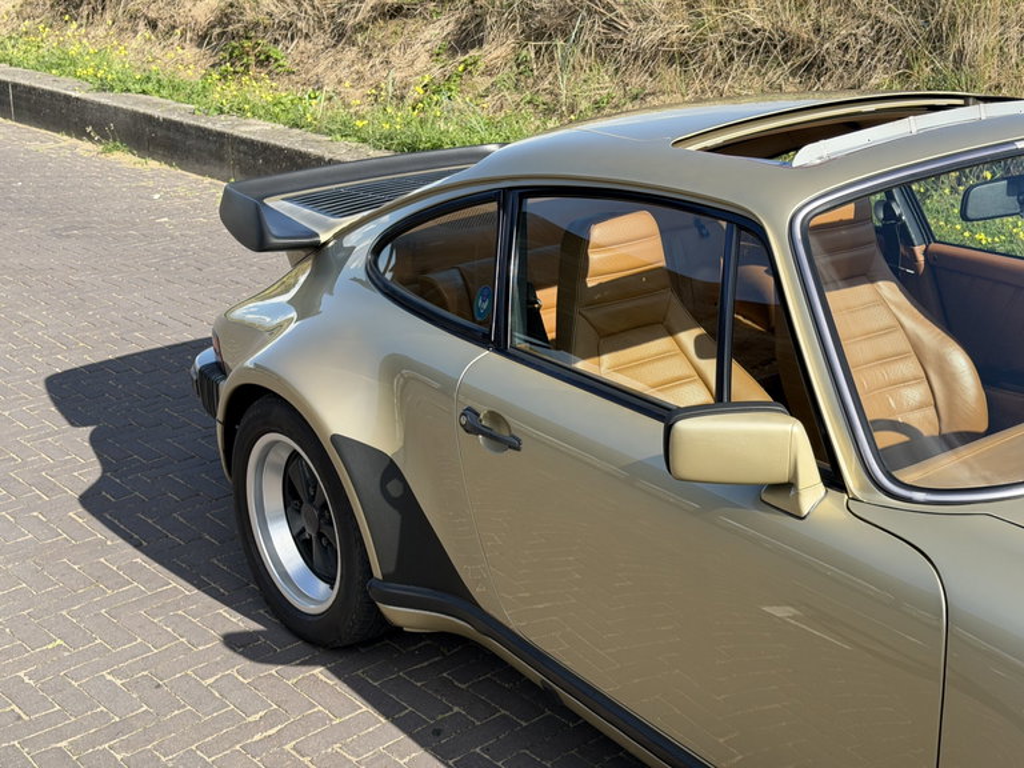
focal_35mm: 48
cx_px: 512
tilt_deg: -20.5
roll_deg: +0.2
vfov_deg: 30.3
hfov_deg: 39.7
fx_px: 1420
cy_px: 384
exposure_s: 1/2342
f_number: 1.78
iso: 64
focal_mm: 6.76
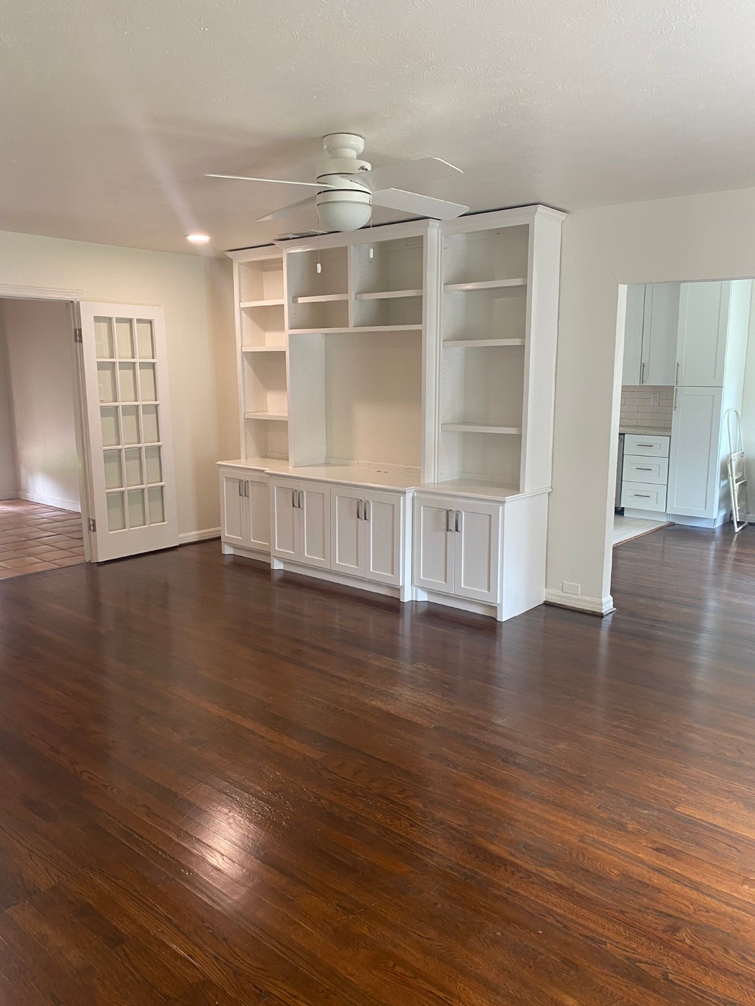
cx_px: 378
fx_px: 756
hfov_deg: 53.1
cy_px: 503
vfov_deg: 67.3
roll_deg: +0.5
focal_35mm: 26
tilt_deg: -9.6
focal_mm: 4.25
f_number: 1.8
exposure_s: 1/60
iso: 100
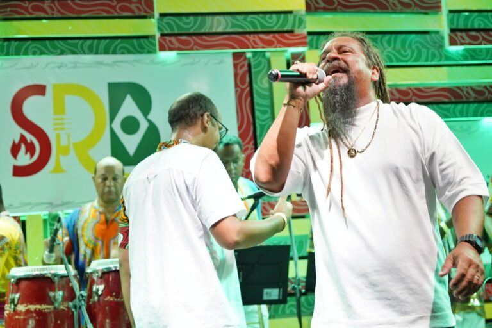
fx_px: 861
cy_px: 164
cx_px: 246
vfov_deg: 21.6
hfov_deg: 31.9
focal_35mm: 63
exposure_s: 1/125
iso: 1600
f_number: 3.5
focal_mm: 42
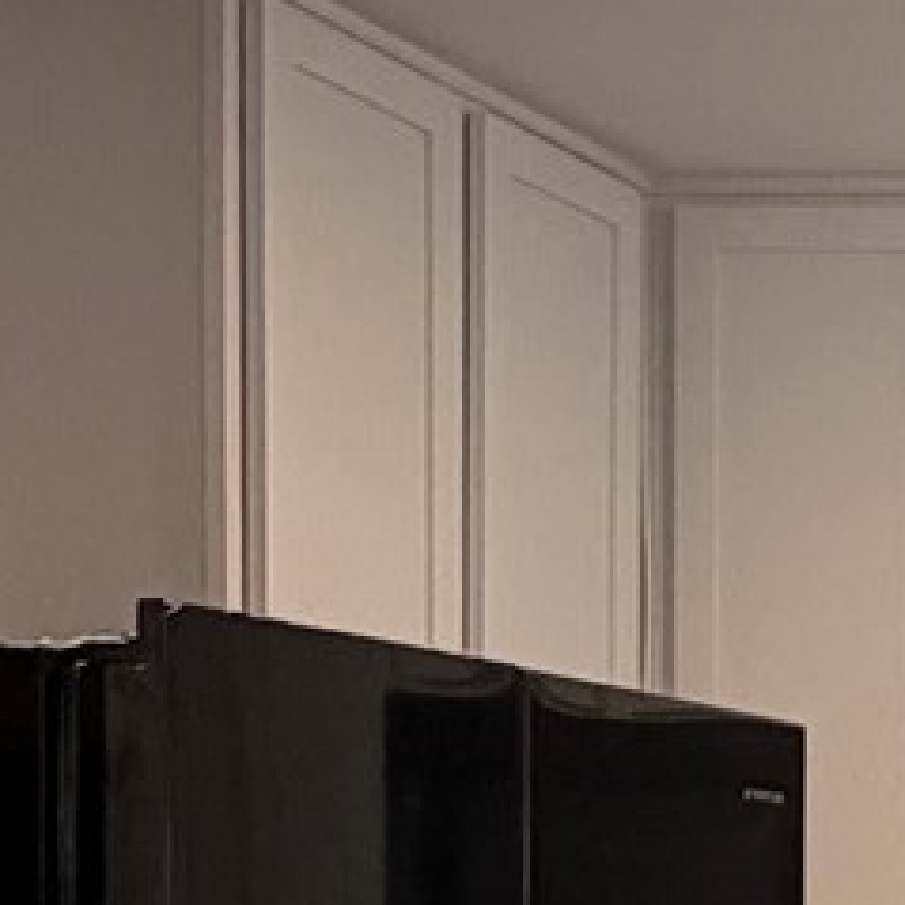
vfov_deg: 15.7
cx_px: 1908
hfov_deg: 13.6
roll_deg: -0.6
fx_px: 3135
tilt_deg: -1.0
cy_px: 1113
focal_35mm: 106
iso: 200
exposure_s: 1/60
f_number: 2.2
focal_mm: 2.22
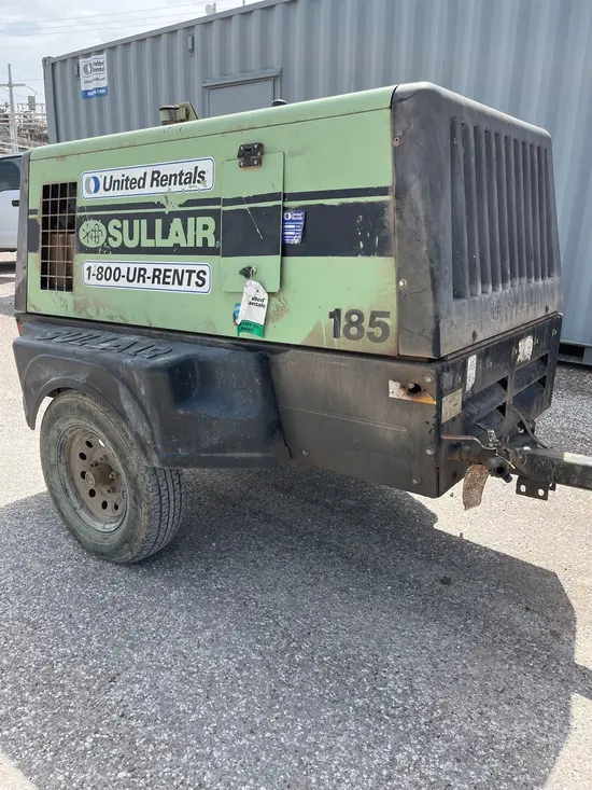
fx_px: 593
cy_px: 395
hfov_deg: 53.1
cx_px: 296
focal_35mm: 26
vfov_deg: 67.3
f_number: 1.6
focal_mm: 5.1
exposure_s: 1/1623
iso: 50
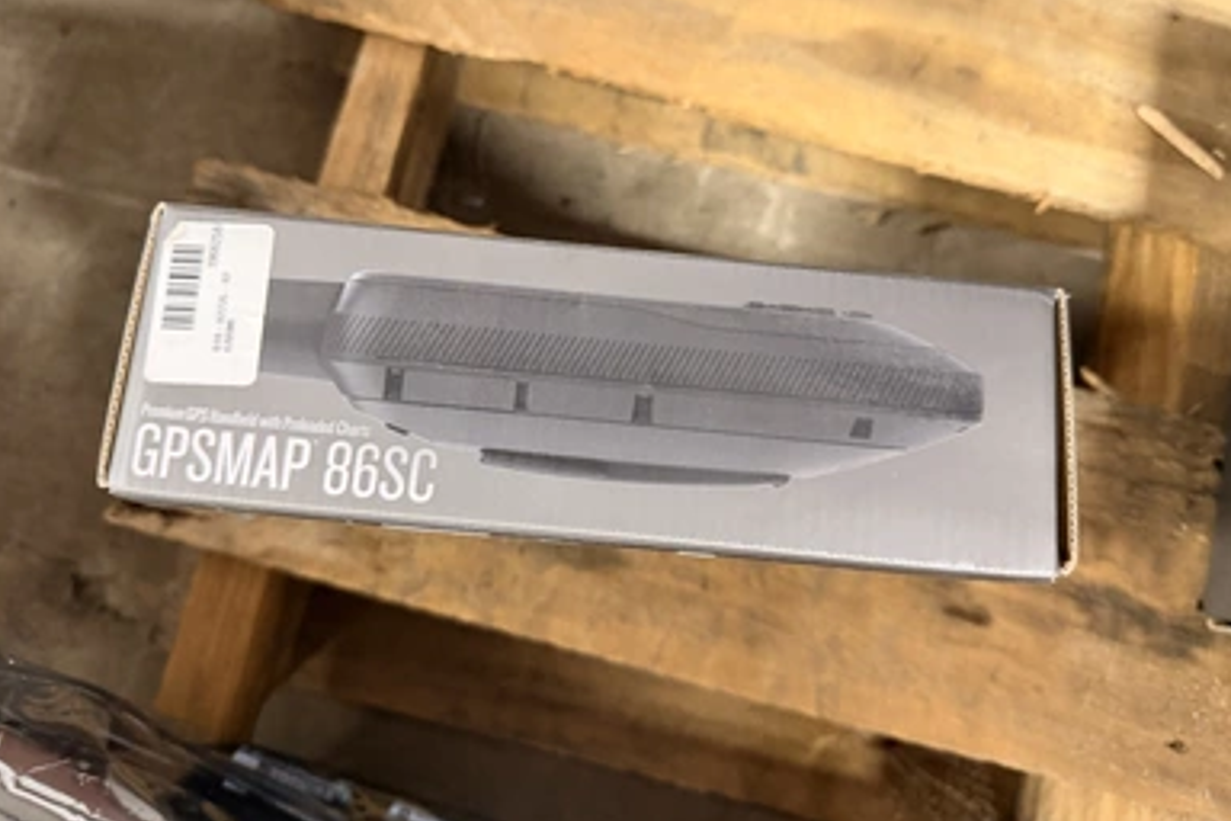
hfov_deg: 69.4
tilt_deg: -78.4
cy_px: 346
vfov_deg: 49.4
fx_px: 889
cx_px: 622
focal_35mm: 26
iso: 640
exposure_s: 1/40
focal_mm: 6.76
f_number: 1.78
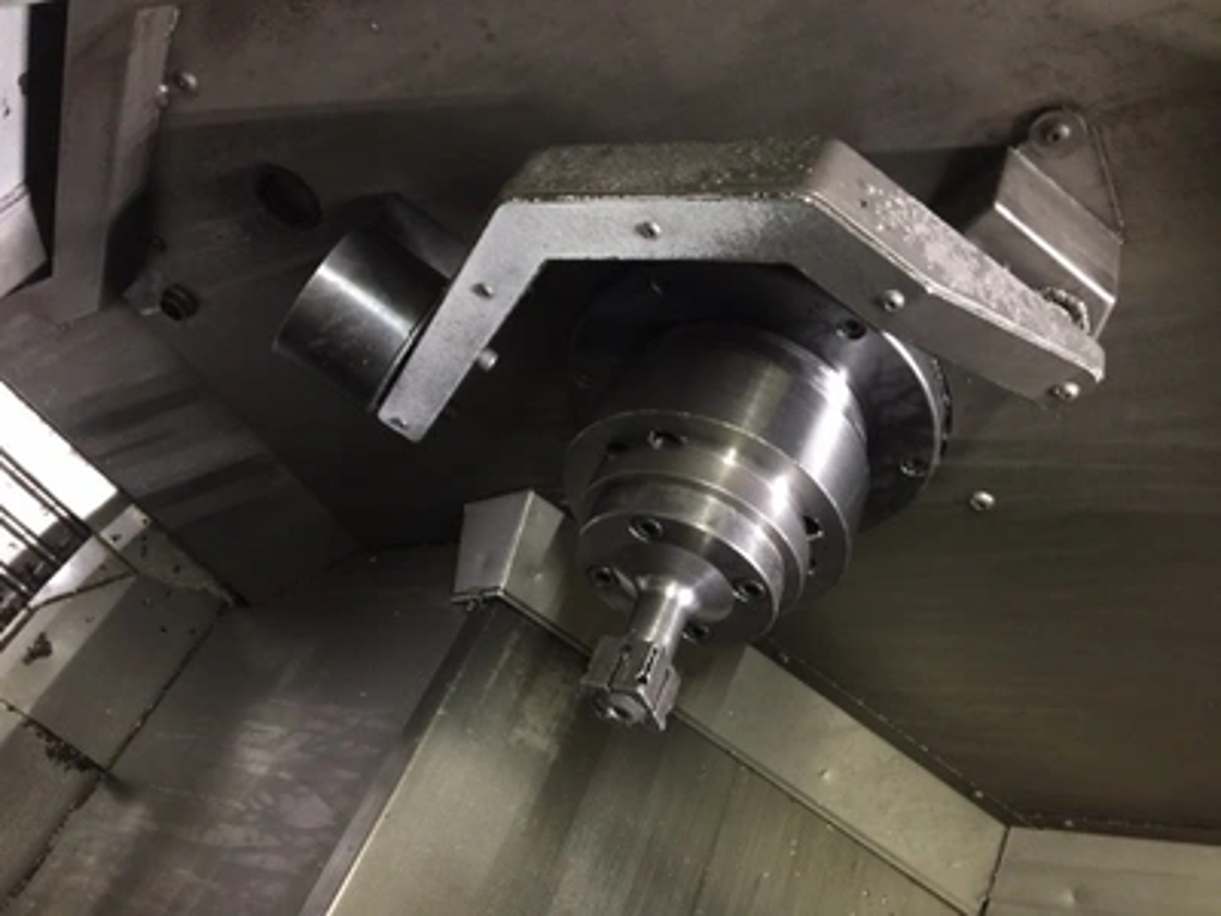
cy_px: 458
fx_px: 1023
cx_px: 610
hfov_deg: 61.7
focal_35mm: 29
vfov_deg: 48.2
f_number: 2.2
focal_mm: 4.15
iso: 80
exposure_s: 1/4
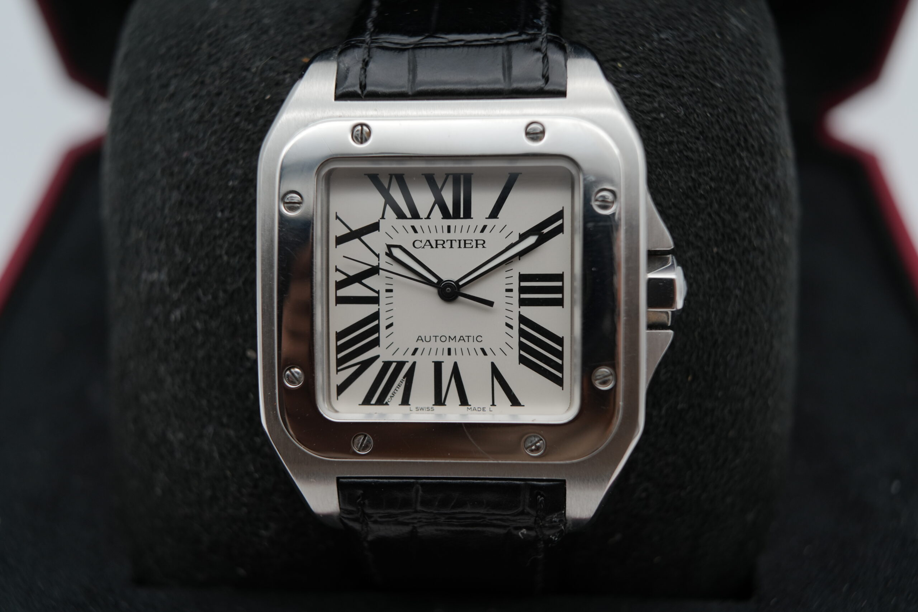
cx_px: 459
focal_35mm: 35
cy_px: 306
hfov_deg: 54.4
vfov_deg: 37.9
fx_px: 892
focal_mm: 35
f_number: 5
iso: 400
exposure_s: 1/250
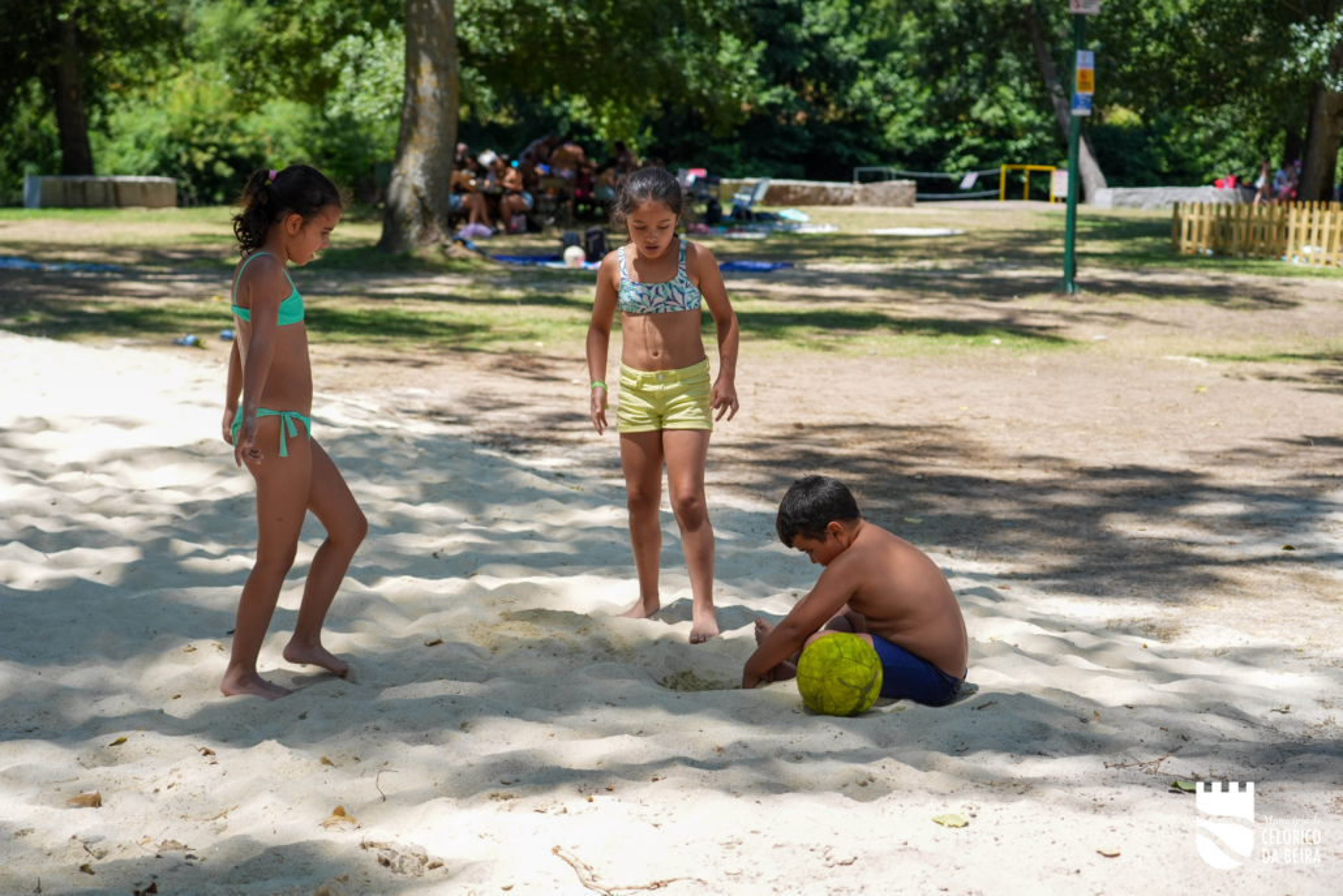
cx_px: 672
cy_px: 448
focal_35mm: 58
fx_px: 2164
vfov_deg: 23.4
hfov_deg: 34.5
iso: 400
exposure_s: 1/1600
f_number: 4
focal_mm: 58
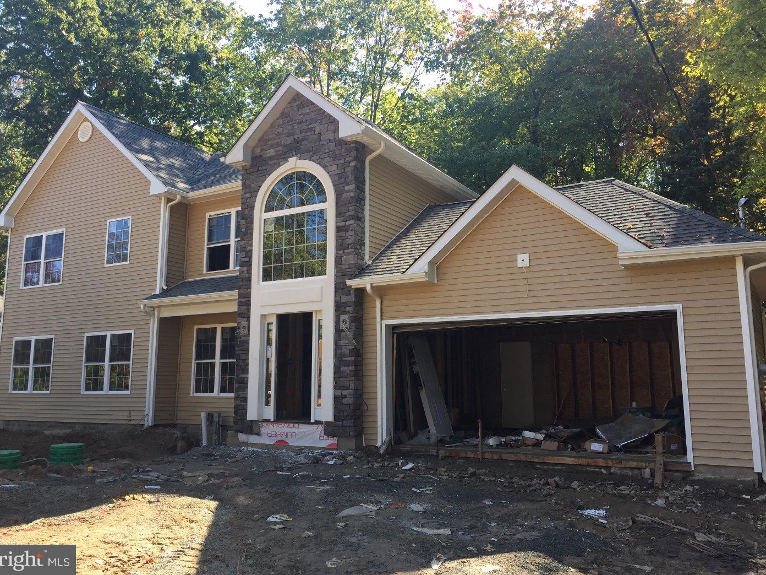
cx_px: 376
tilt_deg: +9.6
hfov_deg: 60.0
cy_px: 279
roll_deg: -1.0
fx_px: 664
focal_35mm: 30
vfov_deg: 46.8
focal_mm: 4.15
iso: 32
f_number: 2.2
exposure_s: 1/344
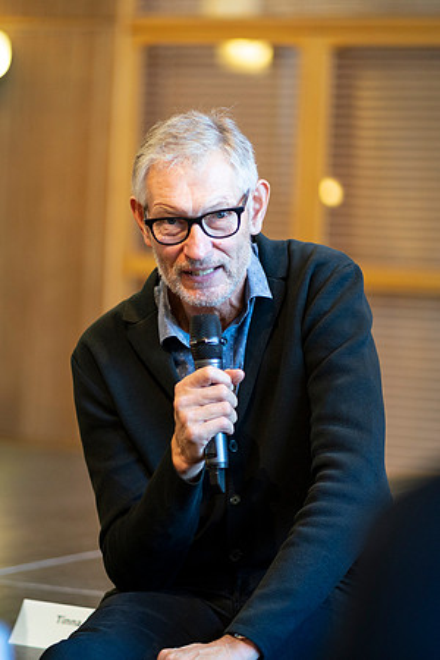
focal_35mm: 134
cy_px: 326
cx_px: 171
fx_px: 2463
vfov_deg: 15.3
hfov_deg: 10.2
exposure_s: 1/250
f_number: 1.8
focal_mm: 85
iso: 1000
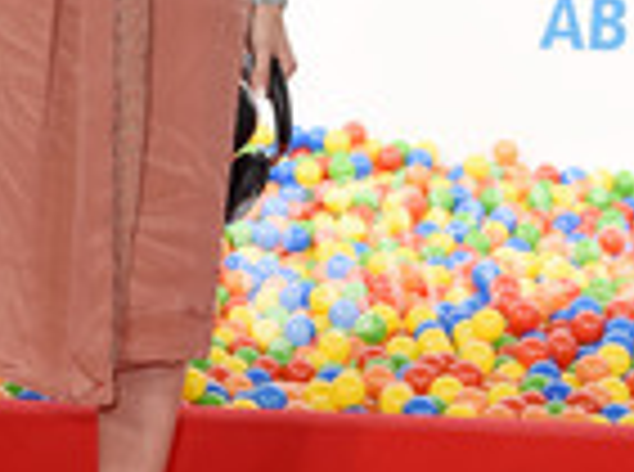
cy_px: 18
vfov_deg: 9.6
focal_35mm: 153
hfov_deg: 12.8
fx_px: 2795
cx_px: 54
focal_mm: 56
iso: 500
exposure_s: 1/200
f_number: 5.6
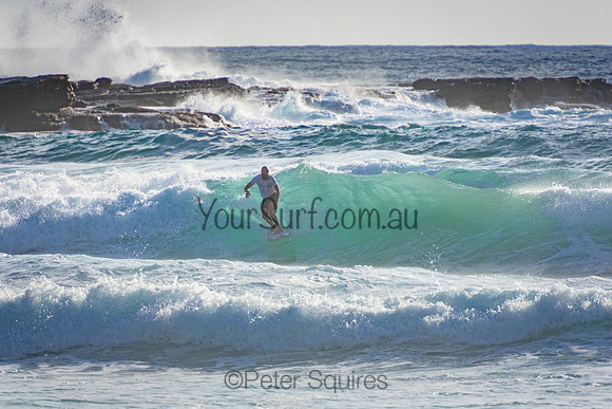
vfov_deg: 2.3
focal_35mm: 600
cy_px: 204
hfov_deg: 3.4
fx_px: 10202
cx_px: 306
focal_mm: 400
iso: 250
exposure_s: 1/2000
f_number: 5.6
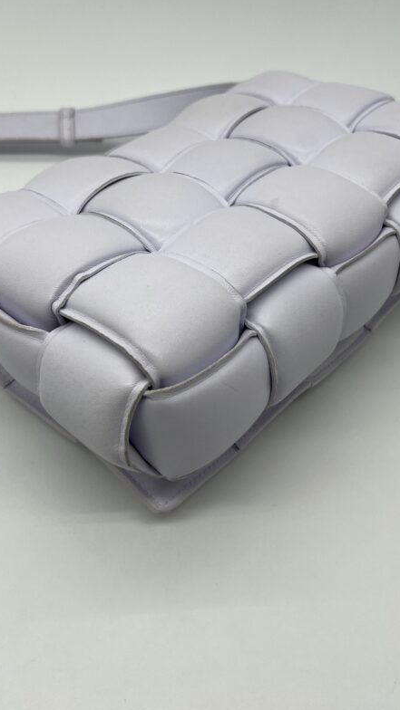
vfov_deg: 53.5
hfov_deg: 32.0
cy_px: 272
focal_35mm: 37
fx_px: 698
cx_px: 205
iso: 50
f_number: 1.5
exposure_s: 1/468
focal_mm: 5.7
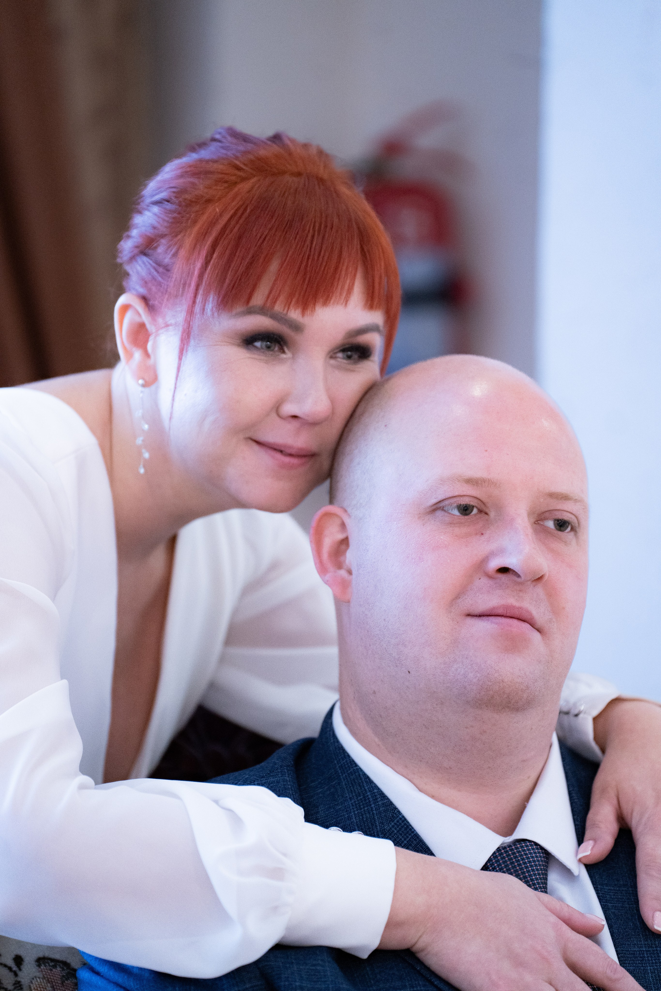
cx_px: 330
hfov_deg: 9.1
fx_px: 4131
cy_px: 496
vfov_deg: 13.7
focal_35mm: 150
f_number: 3.2
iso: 1250
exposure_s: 1/125
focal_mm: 150
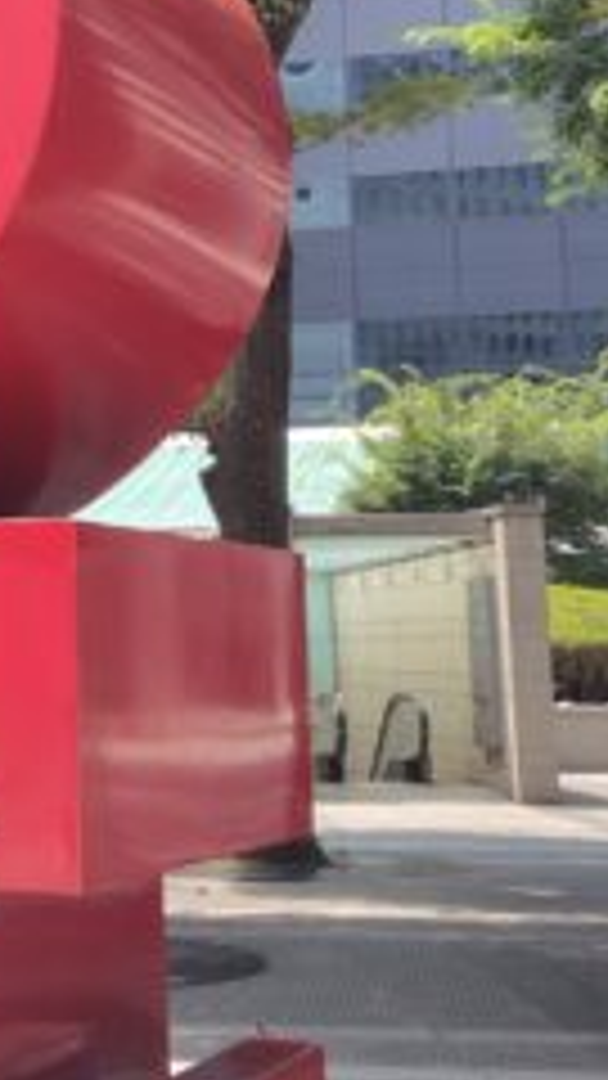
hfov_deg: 15.1
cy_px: 243
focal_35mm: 71
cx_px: -432
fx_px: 2035
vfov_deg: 29.2
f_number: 1.9
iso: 50
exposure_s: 1/501
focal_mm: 5.6
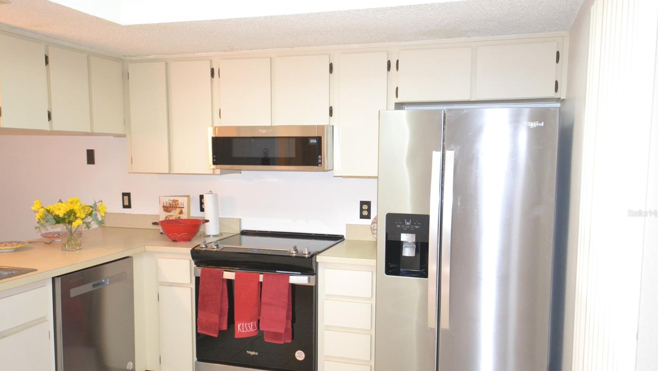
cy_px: 213
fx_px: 558
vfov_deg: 36.6
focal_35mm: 32
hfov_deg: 61.0
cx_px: 330
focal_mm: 20
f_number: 4.5
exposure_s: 1/60
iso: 2200
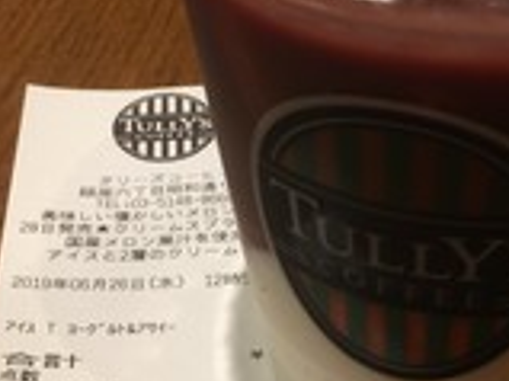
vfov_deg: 18.0
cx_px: 330
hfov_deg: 23.8
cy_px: 163
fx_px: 1205
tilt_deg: -37.5
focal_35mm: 82
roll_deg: +0.1
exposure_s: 1/15
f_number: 2.2
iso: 32
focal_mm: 4.15
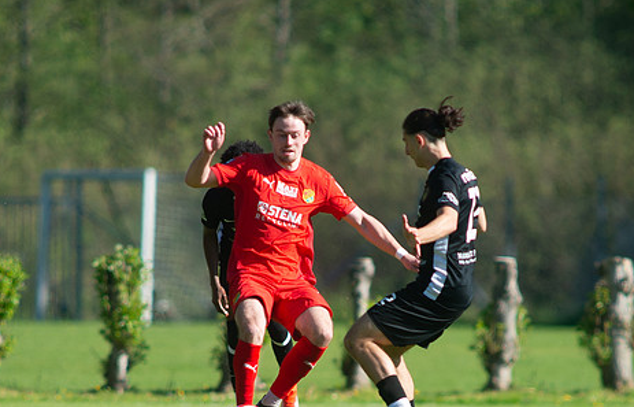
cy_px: 334
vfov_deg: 1.4
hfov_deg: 2.2
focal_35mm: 955
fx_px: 16624
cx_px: 324
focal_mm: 420
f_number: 4
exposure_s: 1/1600
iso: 250
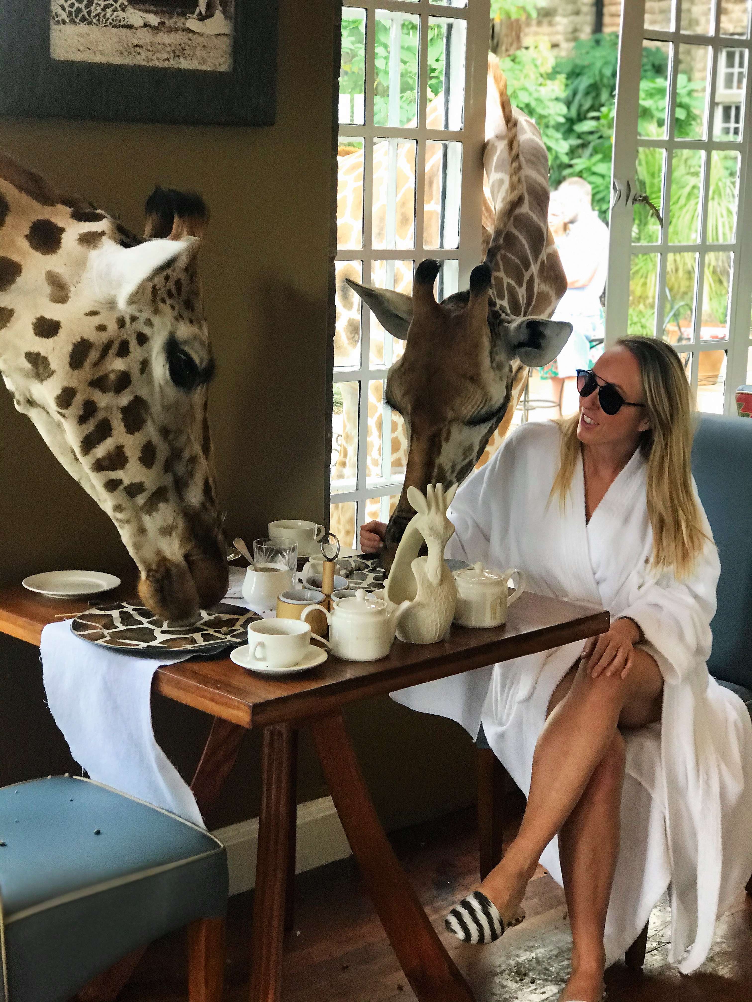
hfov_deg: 25.7
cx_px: 376
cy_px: 501
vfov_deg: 33.8
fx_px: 1651
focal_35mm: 57
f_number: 2.8
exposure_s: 1/50
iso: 80
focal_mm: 6.6
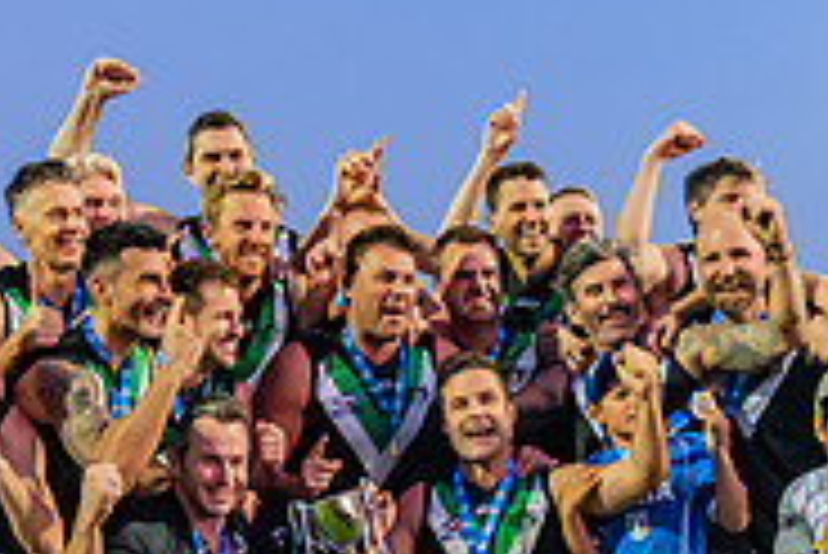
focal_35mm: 85
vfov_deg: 15.9
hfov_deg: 23.8
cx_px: 289
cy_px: 512
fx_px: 1956
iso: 2500
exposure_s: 1/100
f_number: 4
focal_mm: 24
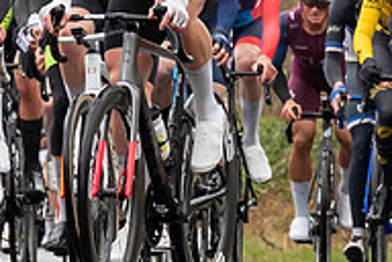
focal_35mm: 545
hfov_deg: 3.8
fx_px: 5934
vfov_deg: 2.5
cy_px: -166
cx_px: 87
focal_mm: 74
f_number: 4
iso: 400
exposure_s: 1/1000
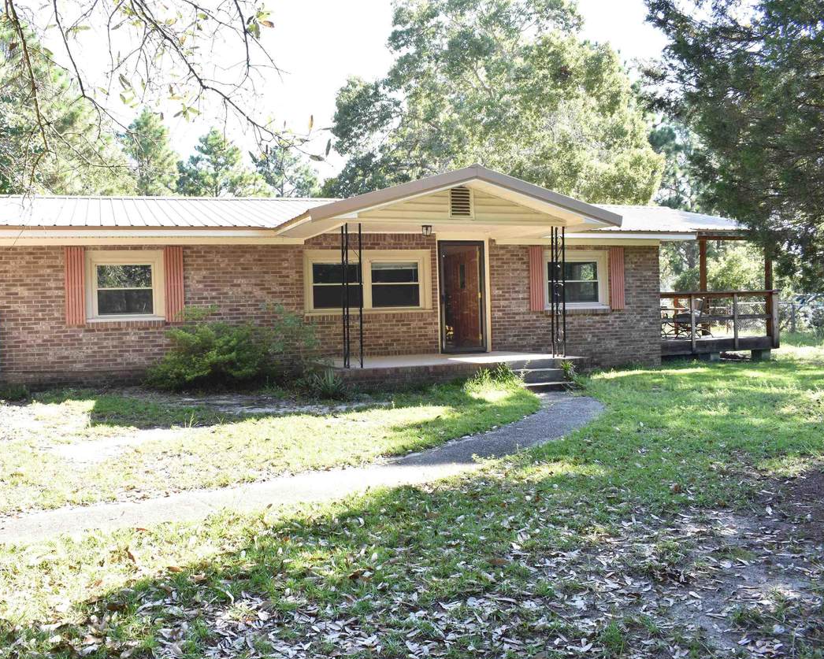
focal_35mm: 31
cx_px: 359
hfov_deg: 57.0
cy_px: 335
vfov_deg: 47.1
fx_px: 756
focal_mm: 18
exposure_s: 1/80
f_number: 7.1
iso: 320
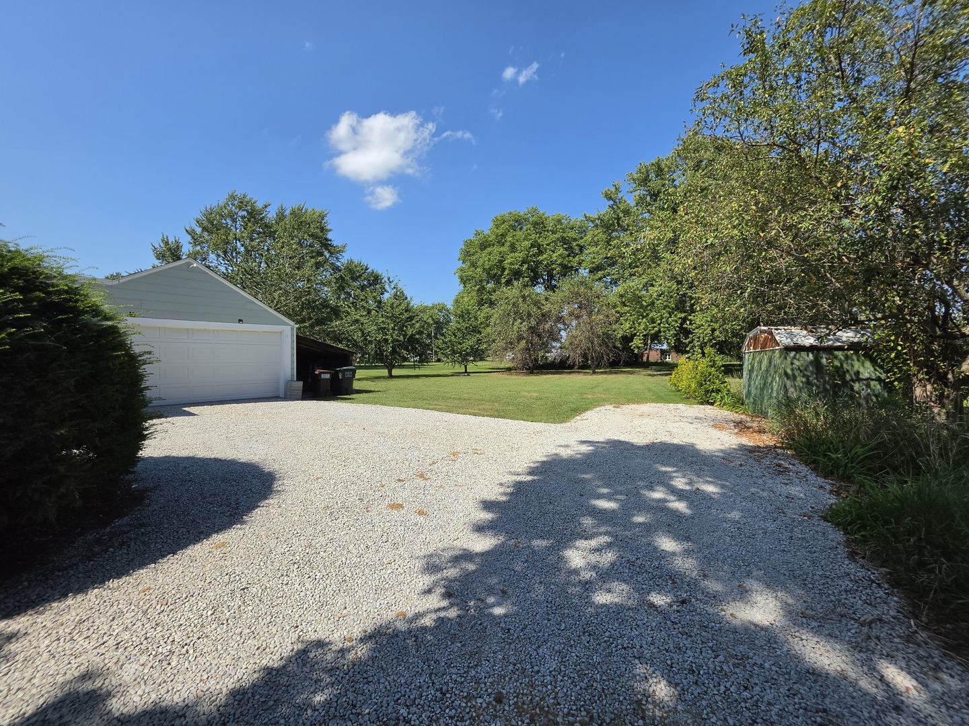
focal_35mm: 13
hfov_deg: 106.2
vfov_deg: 89.9
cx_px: 484
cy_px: 363
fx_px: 364
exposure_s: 1/1457
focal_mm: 2.2
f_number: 1.9
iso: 32
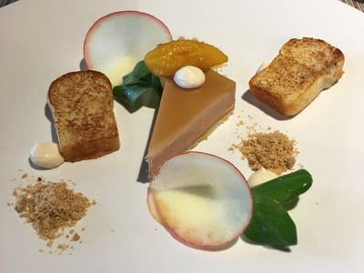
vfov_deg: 48.2
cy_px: 136
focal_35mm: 29
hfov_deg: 61.7
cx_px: 182
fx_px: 305
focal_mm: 4.15
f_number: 2.2
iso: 25
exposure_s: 1/15
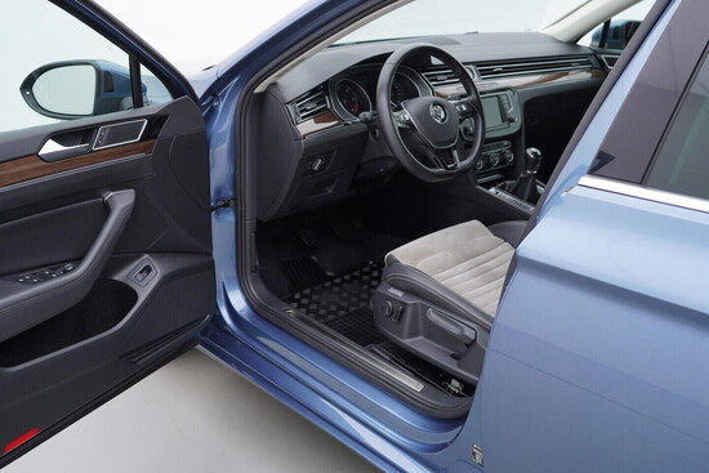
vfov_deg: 36.9
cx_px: 354
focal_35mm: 36
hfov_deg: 53.1
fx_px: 709
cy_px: 236
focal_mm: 24
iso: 125
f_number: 3.2
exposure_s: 1/50
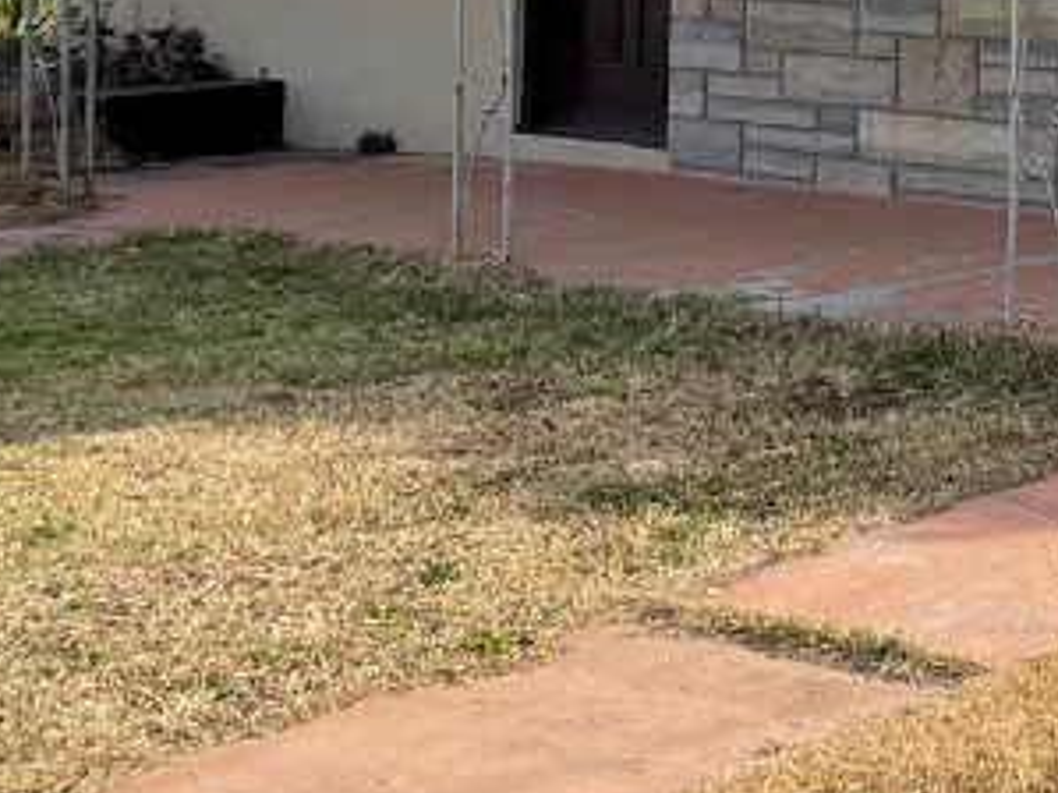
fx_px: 2719
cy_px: -131
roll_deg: -0.7
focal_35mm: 89
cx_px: 1642
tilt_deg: -0.5
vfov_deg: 16.0
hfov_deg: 19.0
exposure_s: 1/2451
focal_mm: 4.2
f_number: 1.6
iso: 32
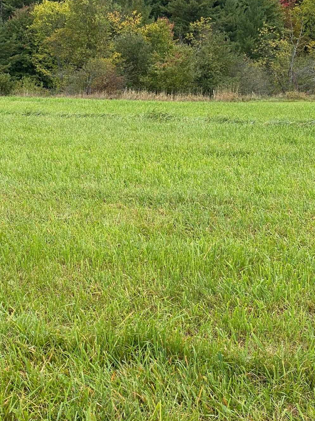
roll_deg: -0.8
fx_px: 959
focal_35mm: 79
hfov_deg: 18.6
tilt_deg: -7.4
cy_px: 179
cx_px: 87
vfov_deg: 24.7
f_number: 2
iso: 20
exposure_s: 1/856
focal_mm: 6
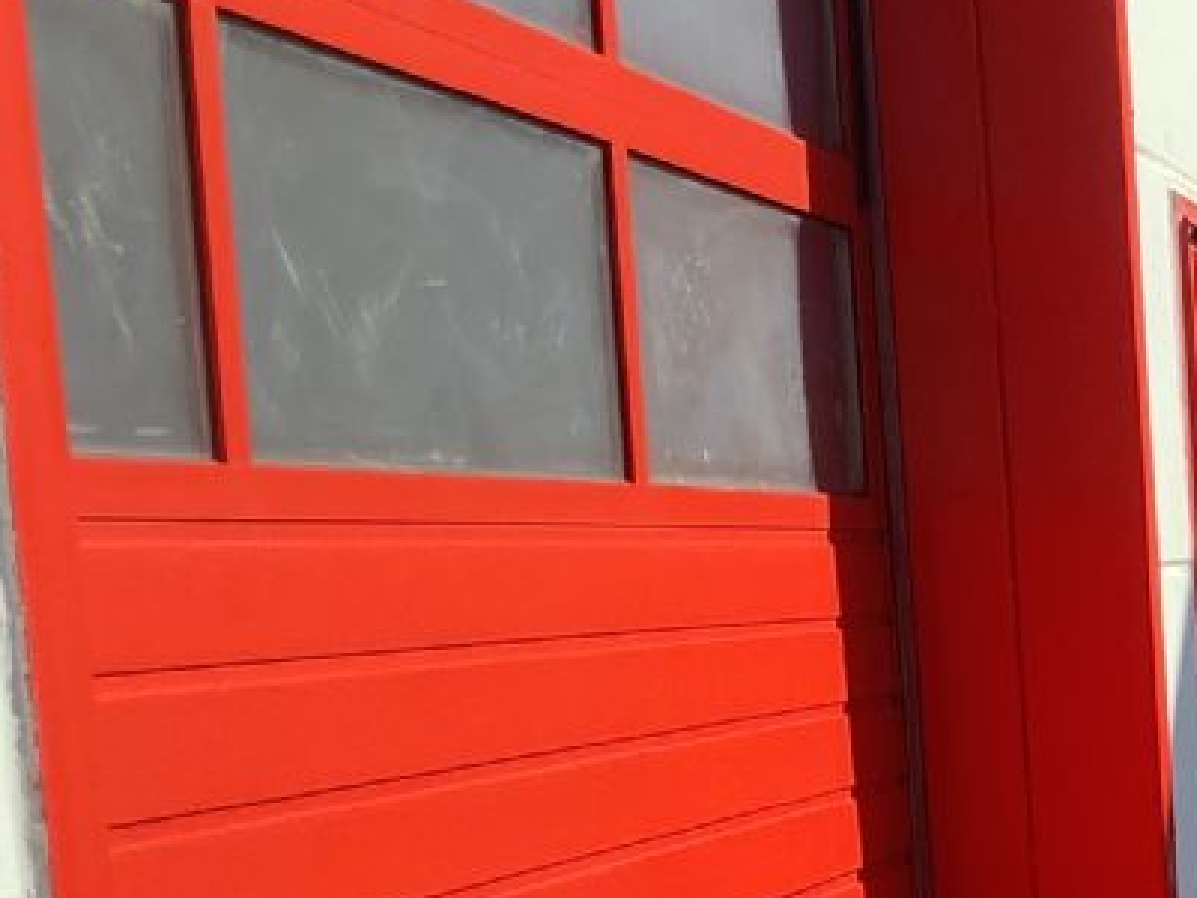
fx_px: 3424
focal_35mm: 99
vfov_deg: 14.4
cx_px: 1713
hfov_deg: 18.0
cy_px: 1104
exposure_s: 1/727
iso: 25
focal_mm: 3.3
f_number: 2.4
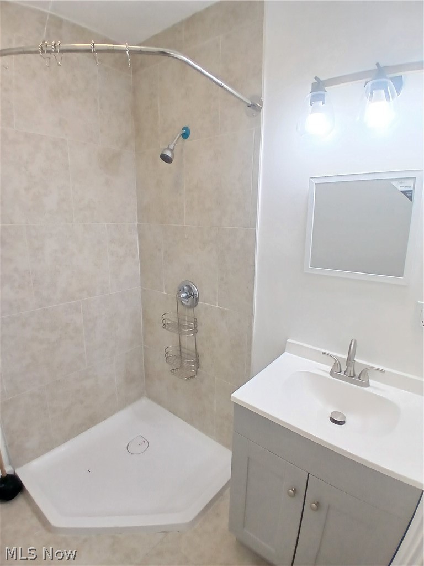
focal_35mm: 17
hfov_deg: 74.7
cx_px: 212
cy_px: 283
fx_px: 278
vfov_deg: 91.0
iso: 100
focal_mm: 1.4
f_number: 2.2
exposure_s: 1/40
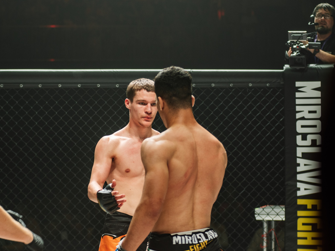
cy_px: 132
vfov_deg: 14.1
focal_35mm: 105
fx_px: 1016
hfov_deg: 18.7
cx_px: 133
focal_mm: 80
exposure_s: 1/320
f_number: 4
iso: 560
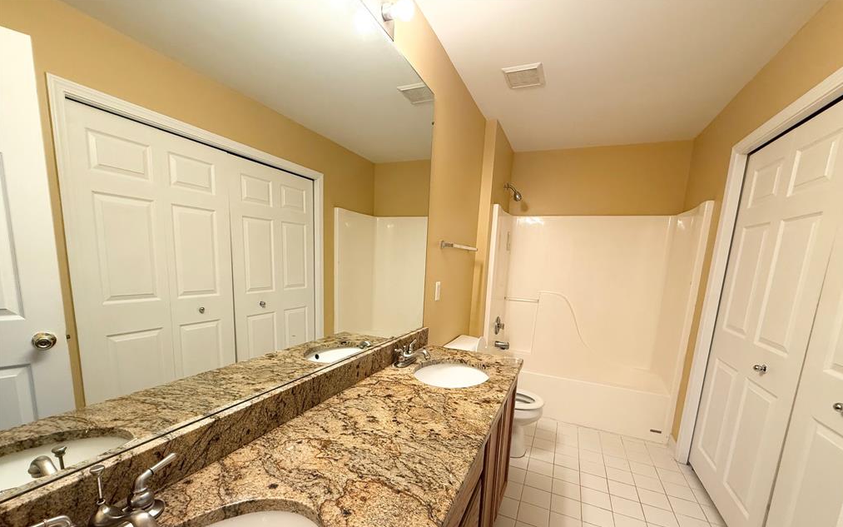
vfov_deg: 74.0
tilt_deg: -8.5
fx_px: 345
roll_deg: -2.7
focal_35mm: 15
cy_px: 315
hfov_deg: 101.5
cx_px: 424
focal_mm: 2.22
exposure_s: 1/120
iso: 160
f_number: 2.2
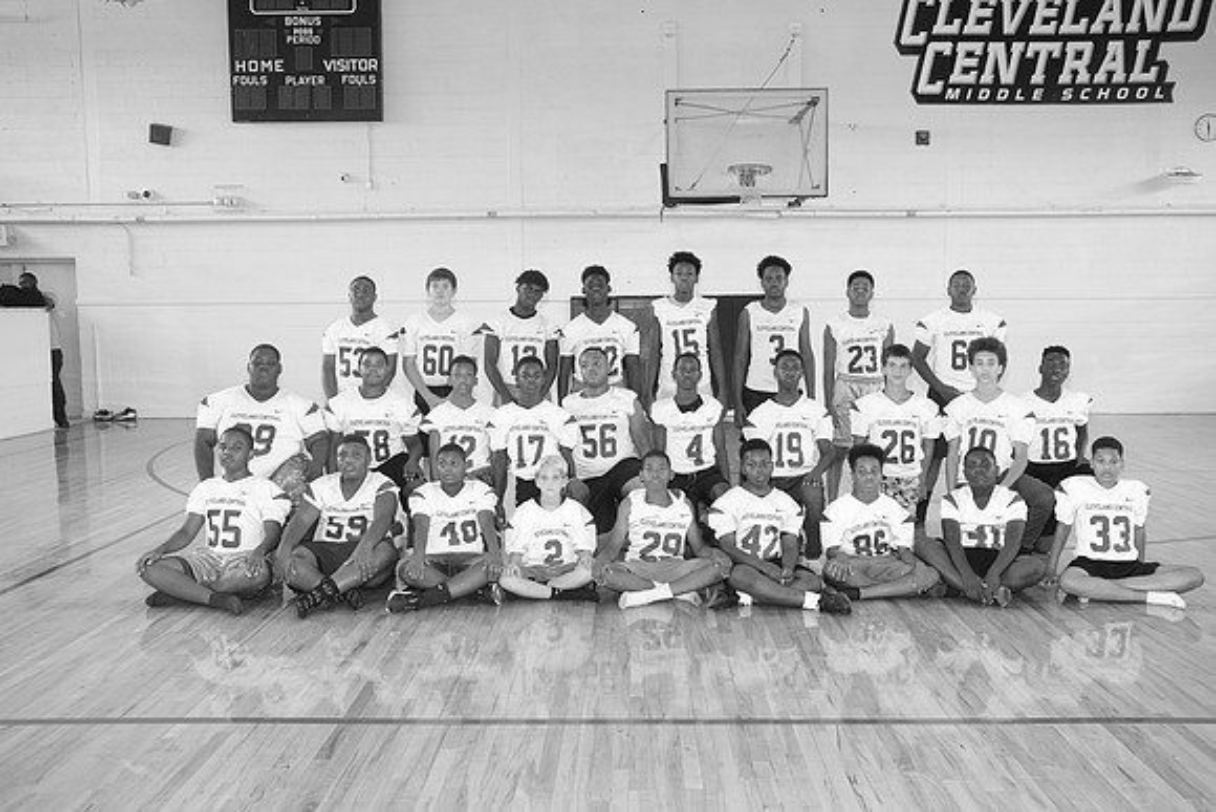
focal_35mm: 35
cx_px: 608
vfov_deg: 37.9
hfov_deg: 54.4
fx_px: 1182
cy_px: 406
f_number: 3.2
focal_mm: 23
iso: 1000
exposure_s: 1/125
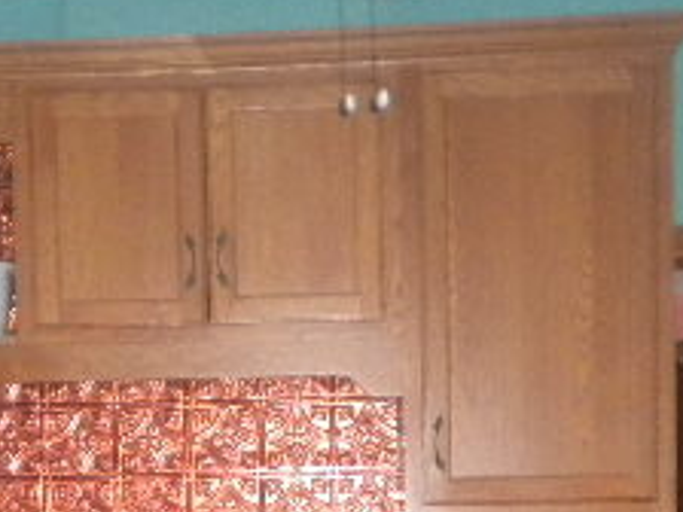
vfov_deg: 14.1
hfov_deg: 19.6
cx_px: 265
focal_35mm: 100
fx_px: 1973
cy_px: 713
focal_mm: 6.3
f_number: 3.1
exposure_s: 1/30
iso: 592
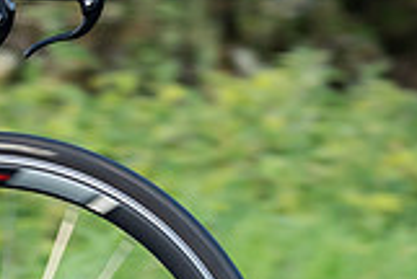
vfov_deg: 1.9
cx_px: -336
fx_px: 8228
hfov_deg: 2.9
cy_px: -130
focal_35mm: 709
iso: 800
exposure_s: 1/640
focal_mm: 122
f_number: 3.2
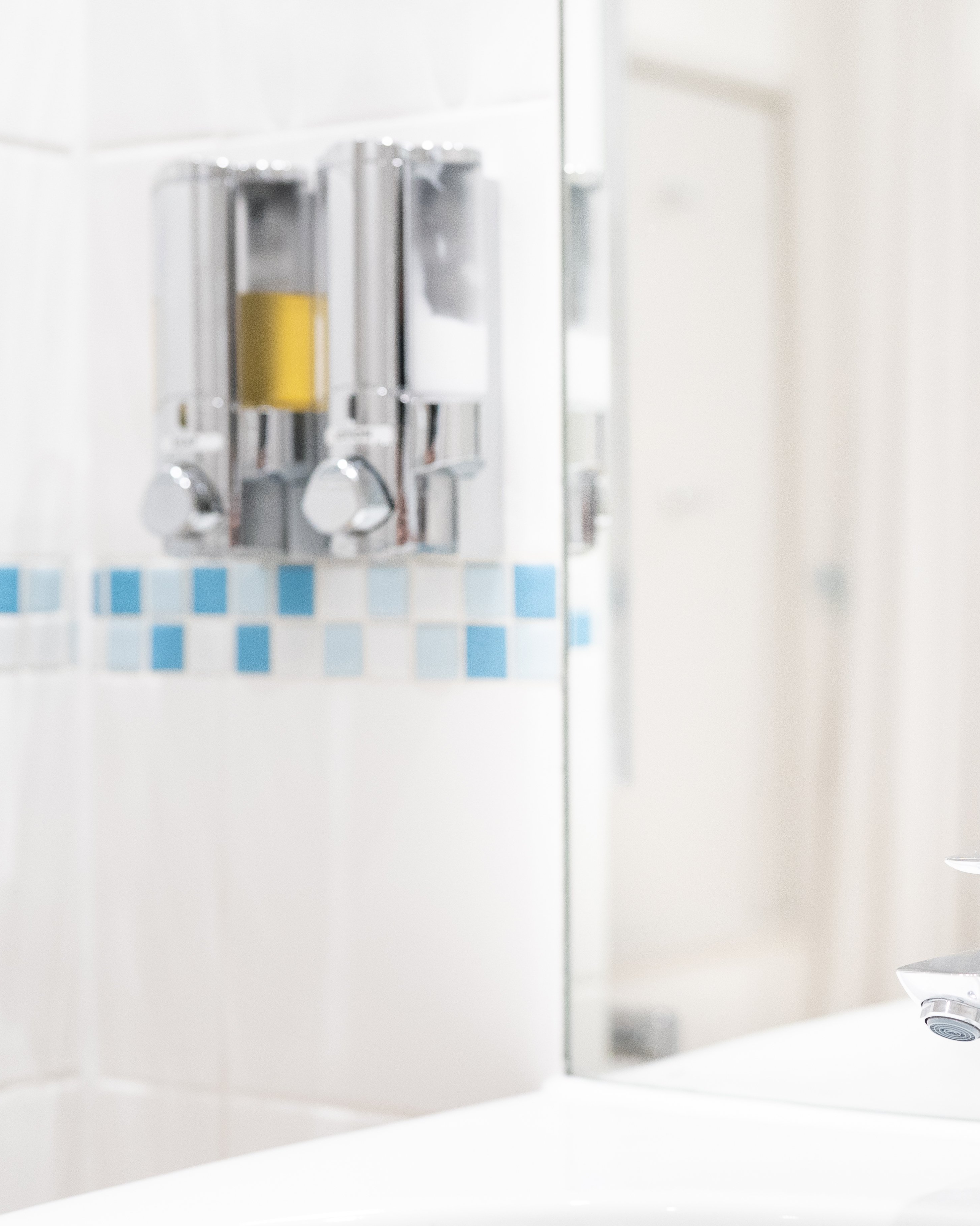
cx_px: 744
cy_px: 658
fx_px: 2792
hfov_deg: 19.8
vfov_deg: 24.7
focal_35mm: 77
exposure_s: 1/500
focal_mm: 50
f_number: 2.5
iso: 3200
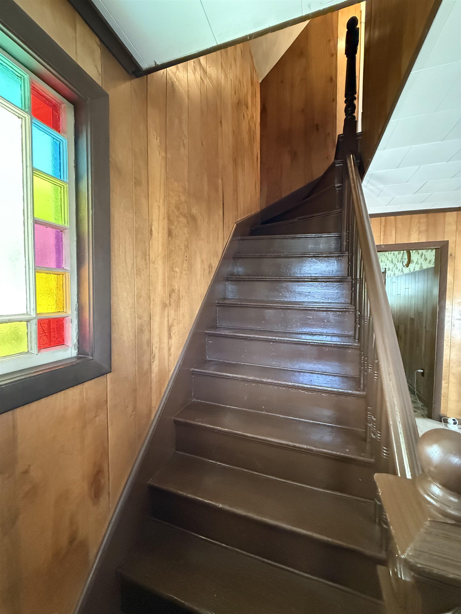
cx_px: 230
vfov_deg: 102.1
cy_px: 307
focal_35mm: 14
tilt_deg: -2.7
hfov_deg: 85.7
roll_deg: -0.6
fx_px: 249
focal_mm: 2.22
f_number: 2.2
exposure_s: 1/56
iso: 1250
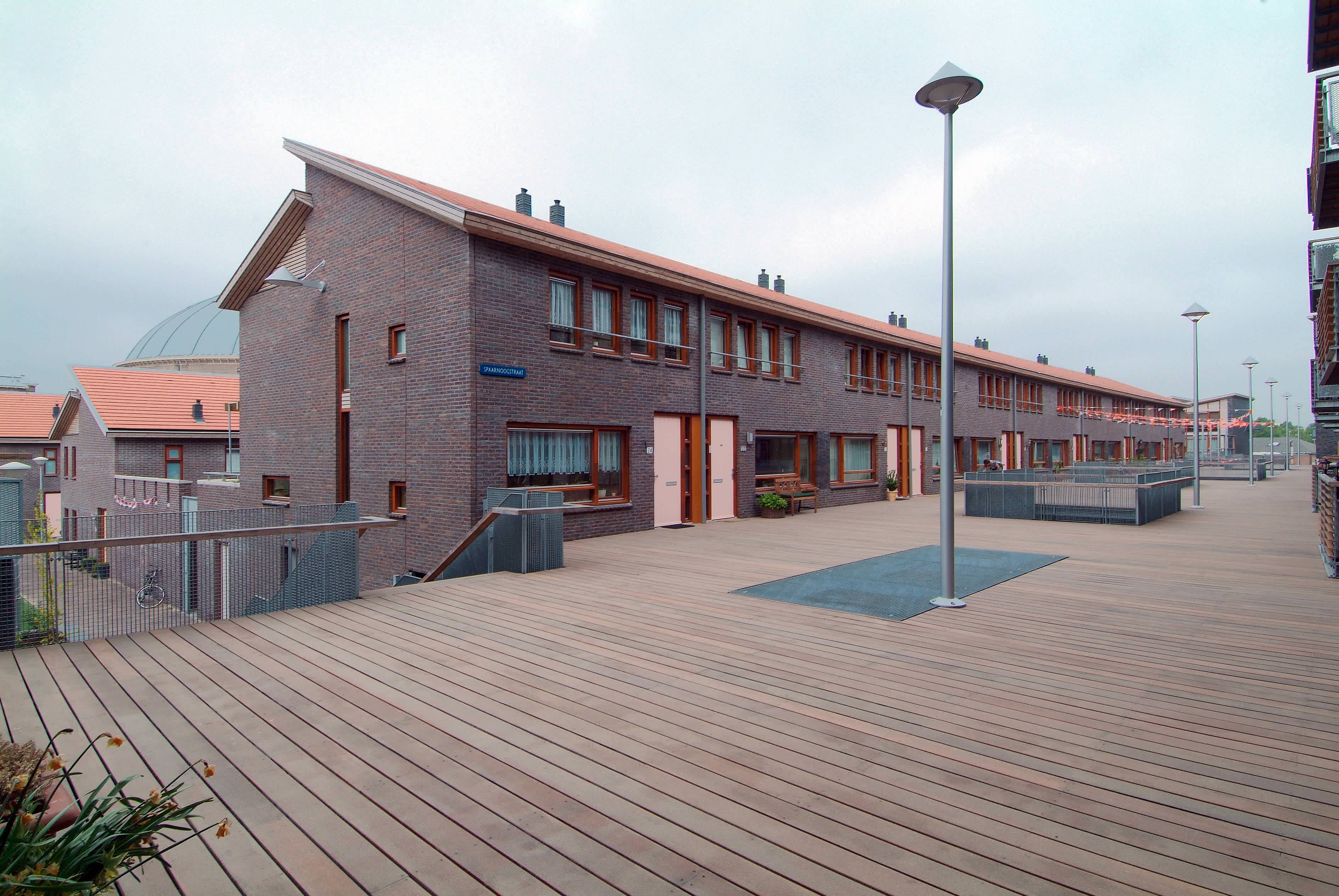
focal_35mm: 18
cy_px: 448
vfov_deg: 67.5
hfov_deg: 89.9
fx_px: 670
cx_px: 670
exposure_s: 1/125
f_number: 8
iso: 160
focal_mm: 12
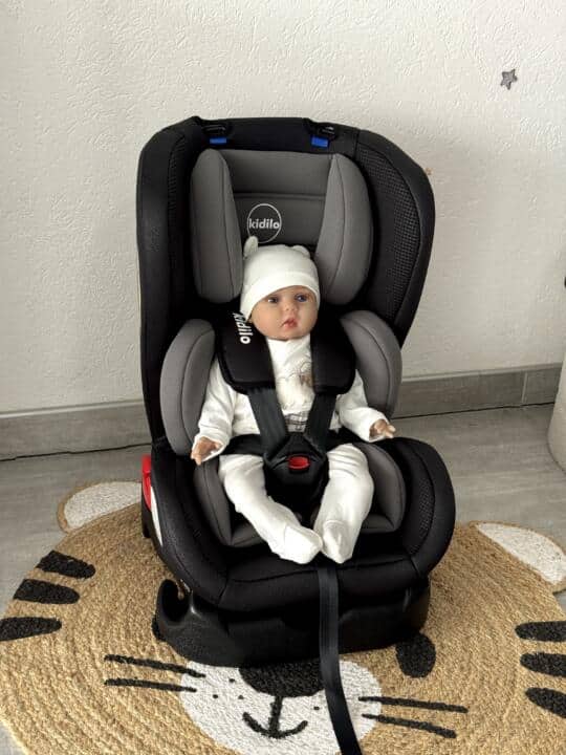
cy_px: 378
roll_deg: -4.3
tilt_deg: -25.2
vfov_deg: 39.7
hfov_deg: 30.3
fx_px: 1046
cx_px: 283
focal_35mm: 48
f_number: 1.78
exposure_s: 1/121
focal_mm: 6.76
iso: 100
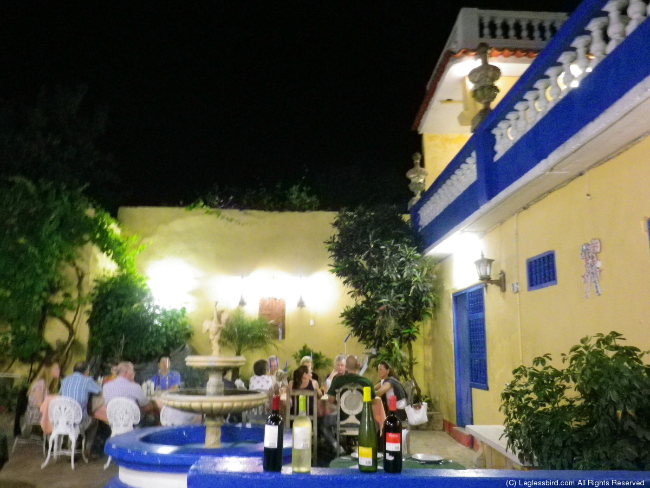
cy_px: 244
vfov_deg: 49.7
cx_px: 325
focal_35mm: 28
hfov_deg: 63.4
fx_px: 526
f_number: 3.2
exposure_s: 1/3.33
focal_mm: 5
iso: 800
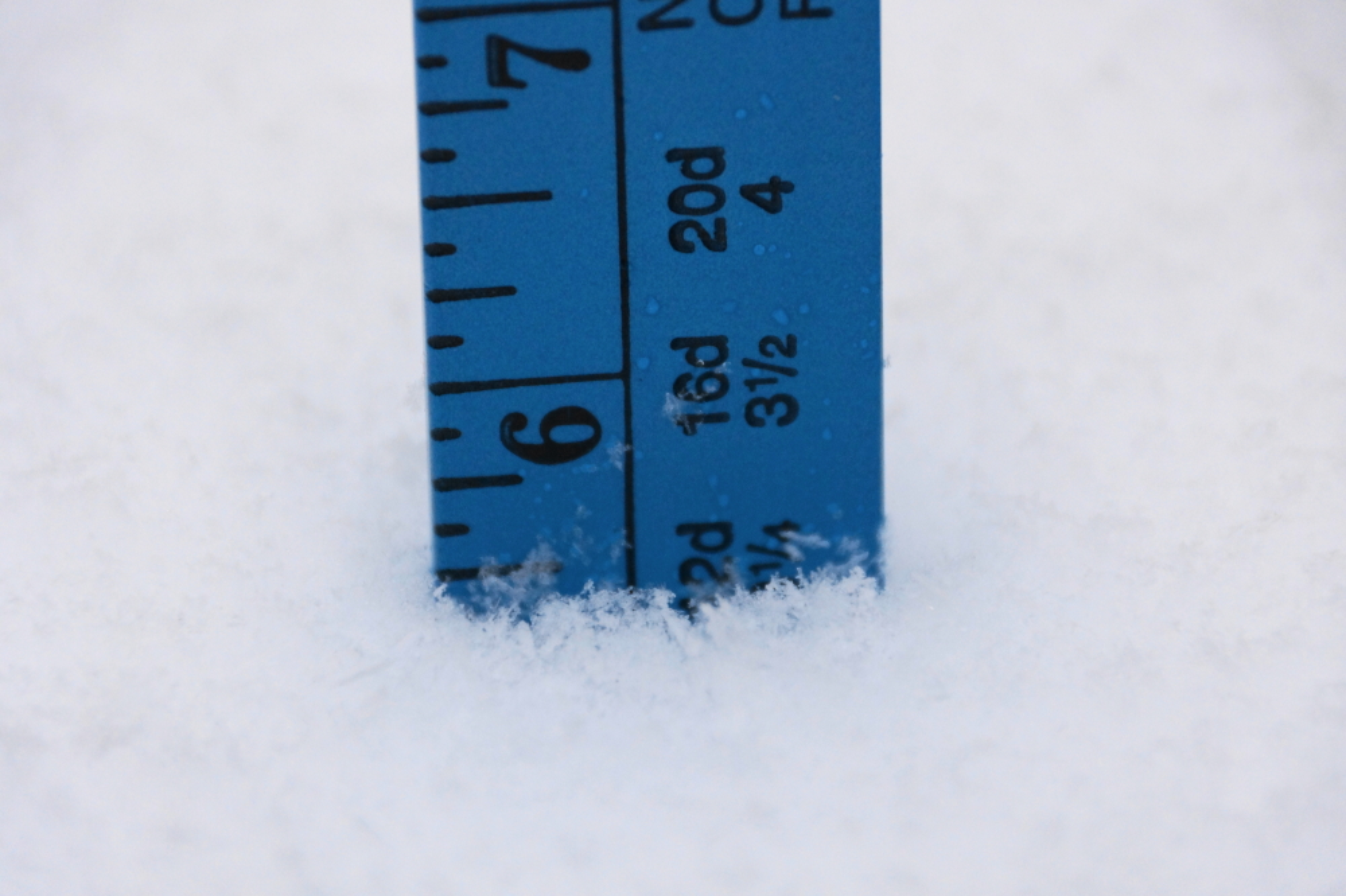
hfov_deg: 5.5
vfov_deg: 3.7
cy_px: 448
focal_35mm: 375
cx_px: 673
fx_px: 14015
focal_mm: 250
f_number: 6.3
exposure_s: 1/400
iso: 500
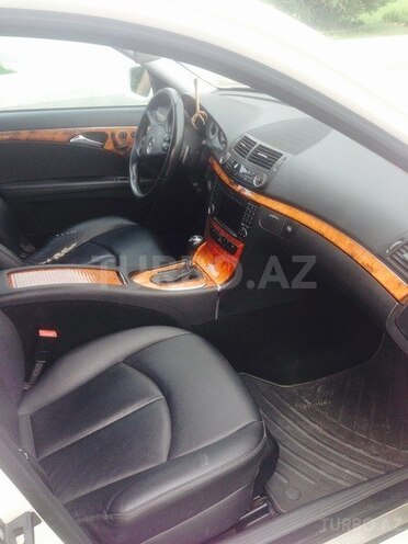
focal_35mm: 33
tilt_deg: -28.6
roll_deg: -2.4
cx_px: 204
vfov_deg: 55.4
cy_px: 272
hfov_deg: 42.9
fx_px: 519
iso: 50
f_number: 2.4
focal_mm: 4.12
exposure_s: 1/194
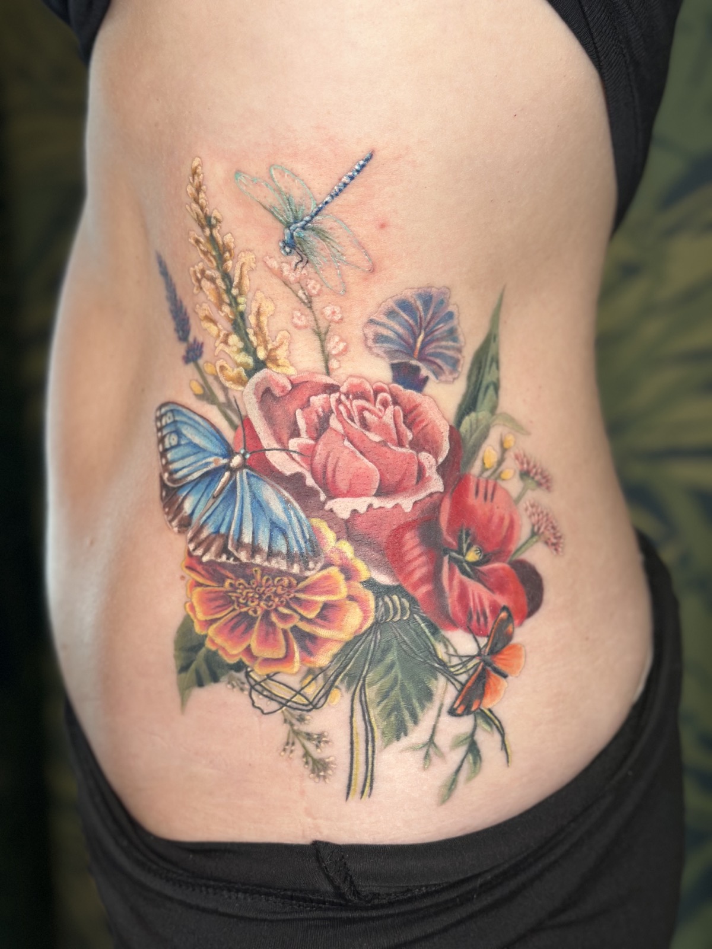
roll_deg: +2.6
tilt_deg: -11.6
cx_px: 356
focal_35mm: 48
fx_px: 1316
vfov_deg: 39.7
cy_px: 474
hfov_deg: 30.3
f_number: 1.78
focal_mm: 6.86
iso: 160
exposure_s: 1/60
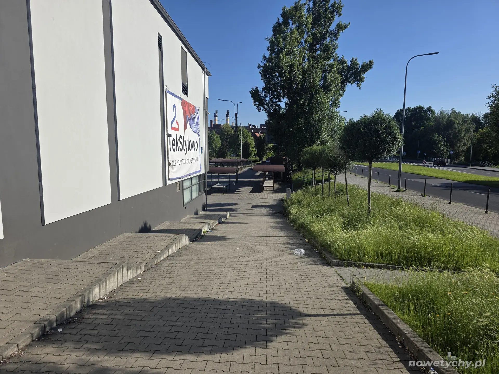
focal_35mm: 23
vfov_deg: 58.9
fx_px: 332
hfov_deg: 73.9
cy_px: 187
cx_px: 250
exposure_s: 1/6809
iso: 80
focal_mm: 6.3
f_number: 1.7
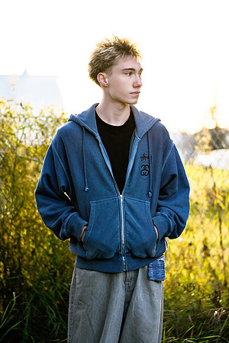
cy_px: 172
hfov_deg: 11.9
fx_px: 1097
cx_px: 114
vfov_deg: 17.8
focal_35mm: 115
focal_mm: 115
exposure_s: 1/2000
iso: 640
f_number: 2.8
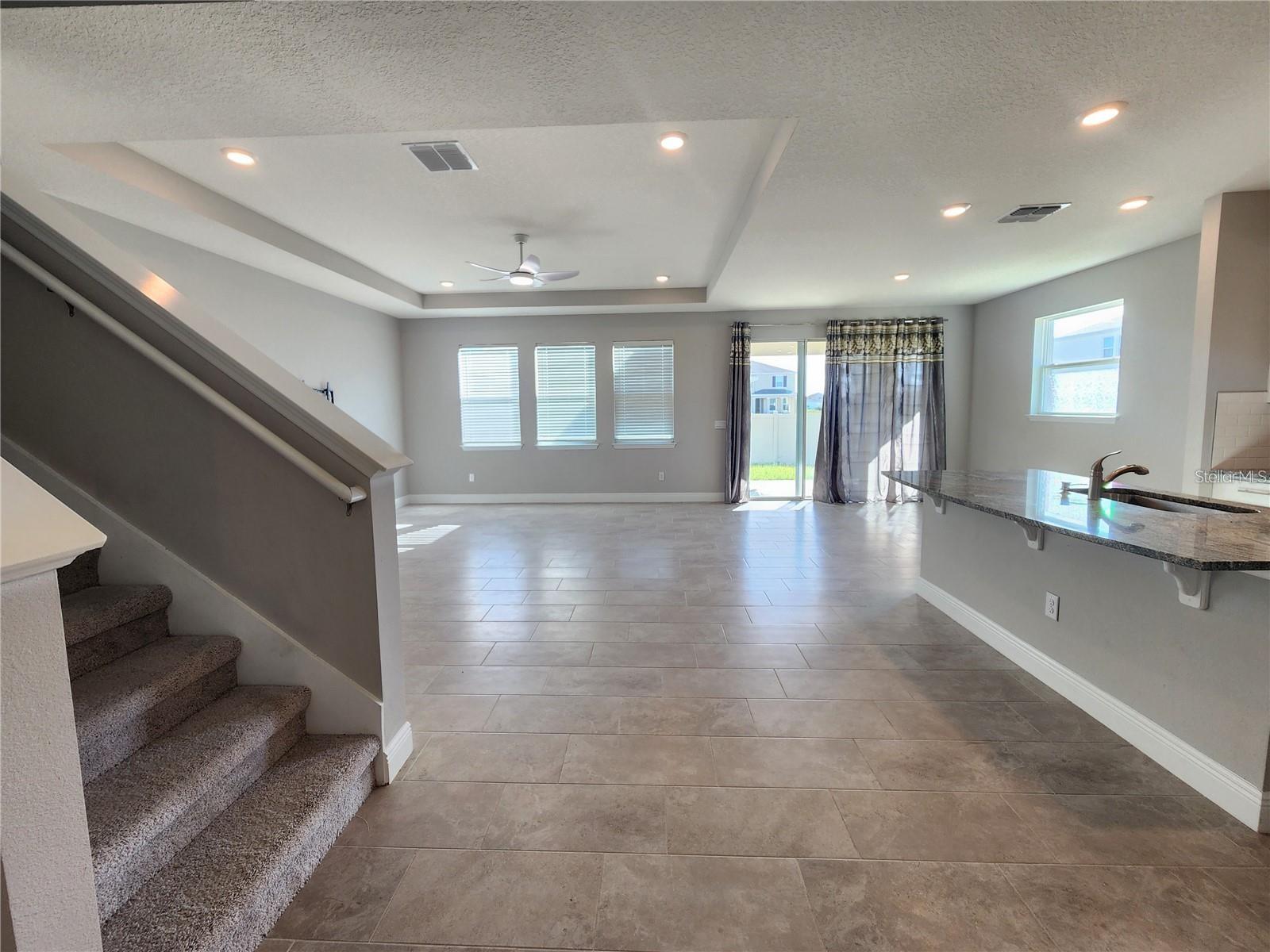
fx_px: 477
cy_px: 476
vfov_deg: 89.9
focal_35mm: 13
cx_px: 635
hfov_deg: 106.2
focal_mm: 2.2
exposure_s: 1/60
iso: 80
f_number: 2.2
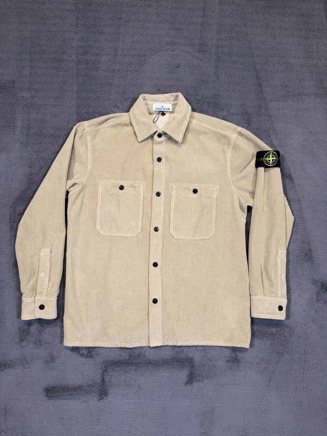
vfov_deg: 71.6
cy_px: 218
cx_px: 164
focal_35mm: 24
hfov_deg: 56.8
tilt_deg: -83.7
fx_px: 302
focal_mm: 6.76
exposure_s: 1/72
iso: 200
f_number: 1.78
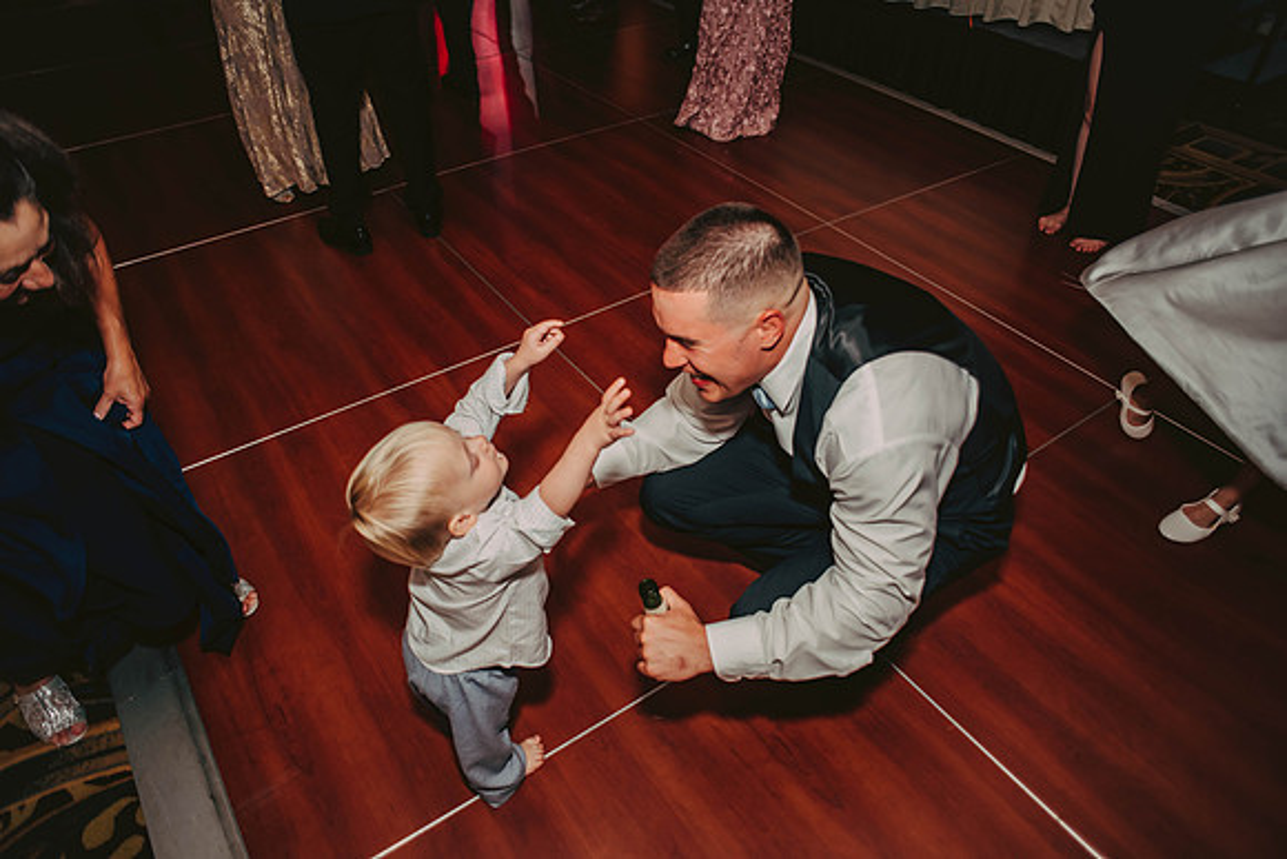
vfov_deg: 53.2
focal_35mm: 24
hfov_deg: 73.7
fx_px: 858
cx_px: 644
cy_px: 430
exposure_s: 1/100
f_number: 2.8
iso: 800
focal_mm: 24
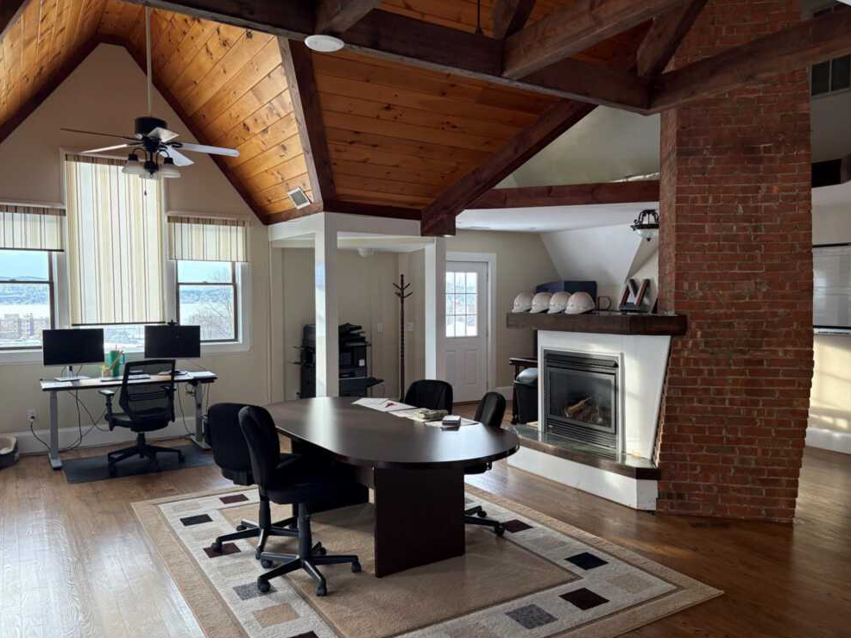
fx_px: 664
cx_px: 433
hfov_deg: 65.3
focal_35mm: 27
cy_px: 324
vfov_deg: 51.4
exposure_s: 1/60
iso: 125
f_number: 1.6
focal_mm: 5.96
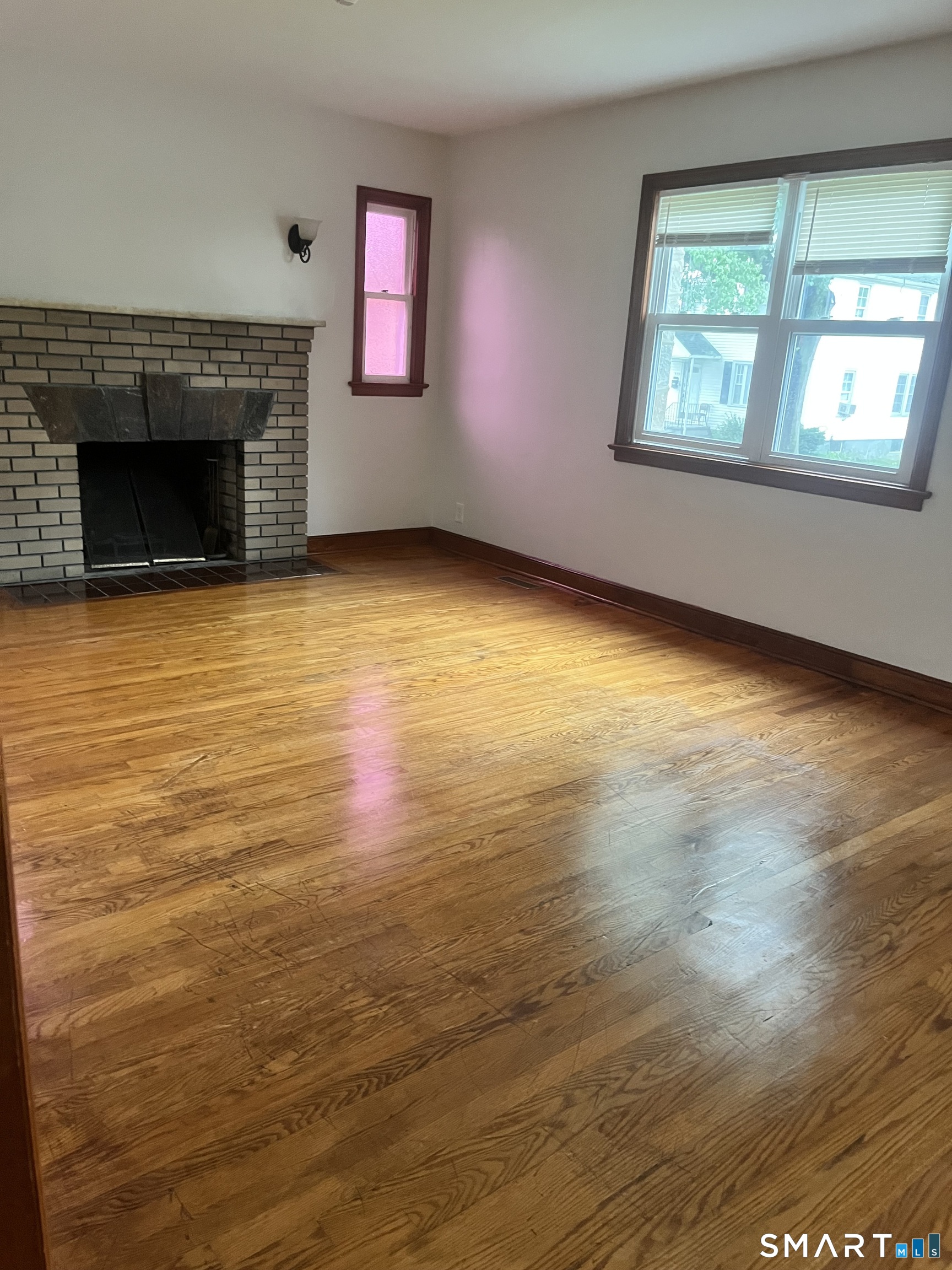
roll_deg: -3.2
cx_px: 476
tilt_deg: -17.2
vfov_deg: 67.3
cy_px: 635
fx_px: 953
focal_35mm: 26
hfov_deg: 53.1
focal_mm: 5.1
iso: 500
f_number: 1.6
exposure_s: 1/52
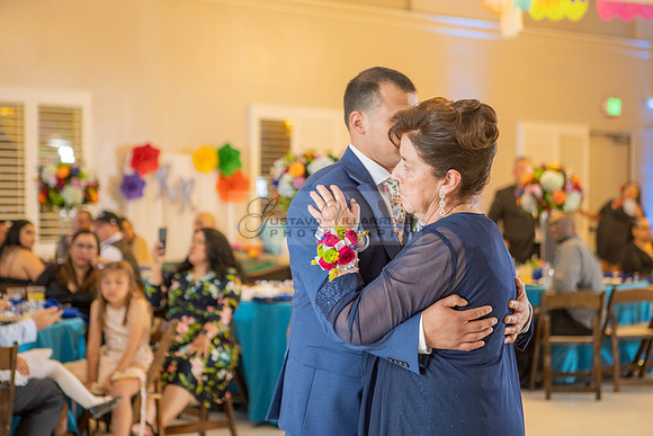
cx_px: 326
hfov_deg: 28.8
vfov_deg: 19.5
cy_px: 218
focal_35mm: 70
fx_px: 1270
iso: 1250
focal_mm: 70
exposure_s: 1/80
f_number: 3.2
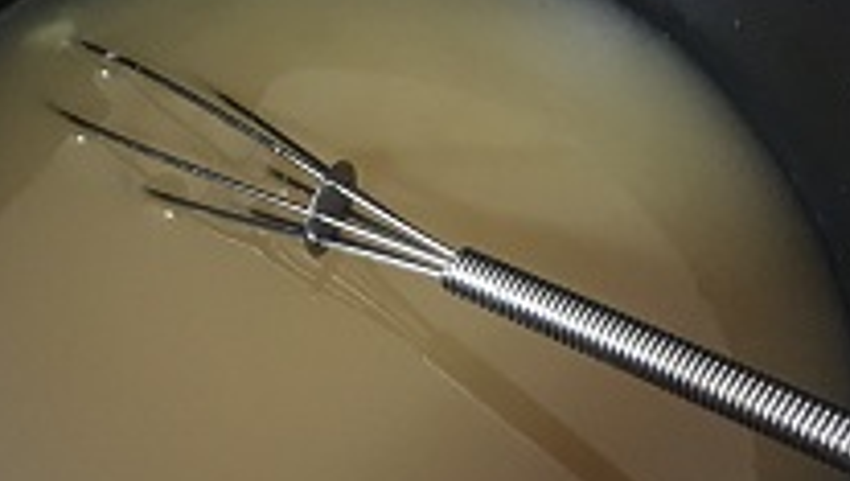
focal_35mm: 61
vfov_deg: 19.5
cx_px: 374
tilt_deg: -80.2
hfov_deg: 34.3
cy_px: 428
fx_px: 1376
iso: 640
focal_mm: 4.15
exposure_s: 1/15
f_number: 2.2
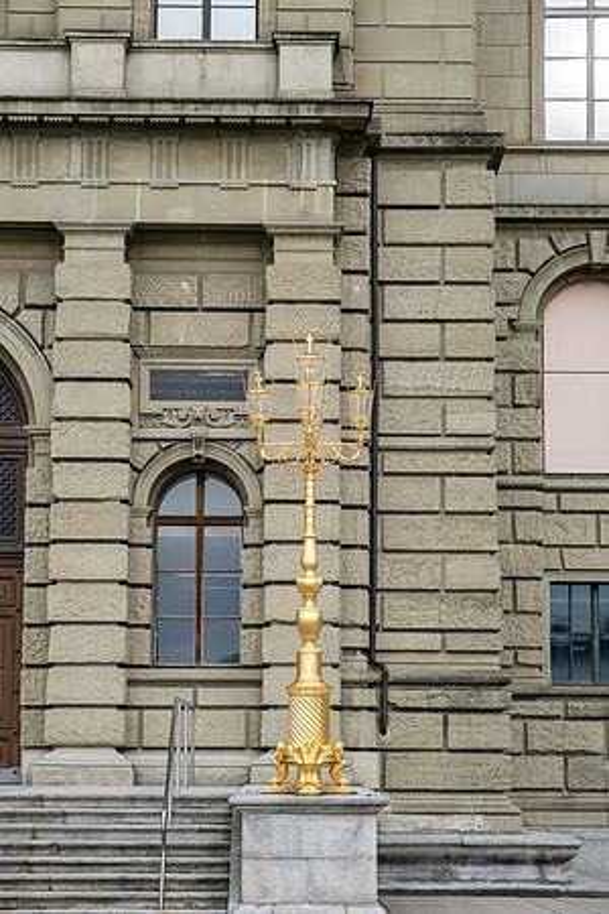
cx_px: 304
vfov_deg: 24.5
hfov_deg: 16.5
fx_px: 2106
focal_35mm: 83
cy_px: 457
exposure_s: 1/500
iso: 320
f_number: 5.6
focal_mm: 55
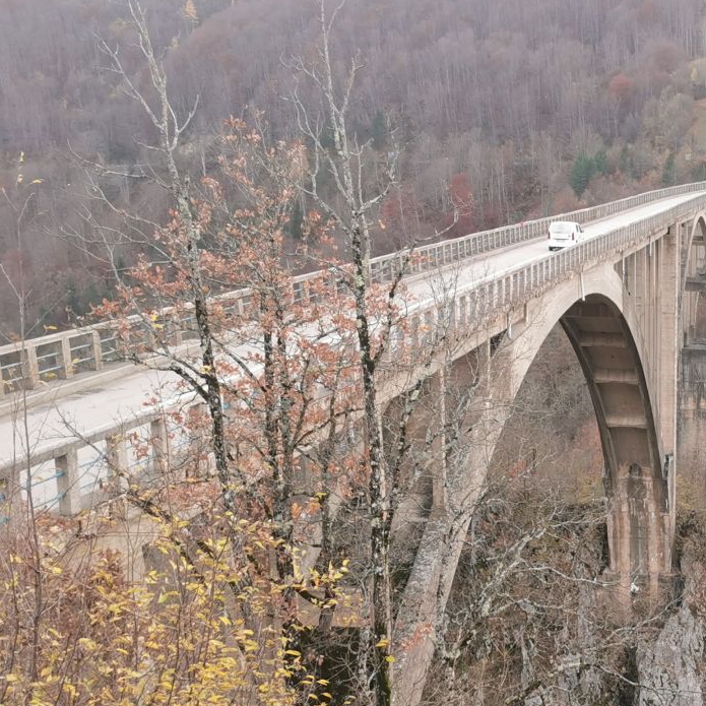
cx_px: 798
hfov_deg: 26.5
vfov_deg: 28.4
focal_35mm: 59
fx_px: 1361
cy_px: 582
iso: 50
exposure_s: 1/172
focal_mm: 5.56
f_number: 1.6
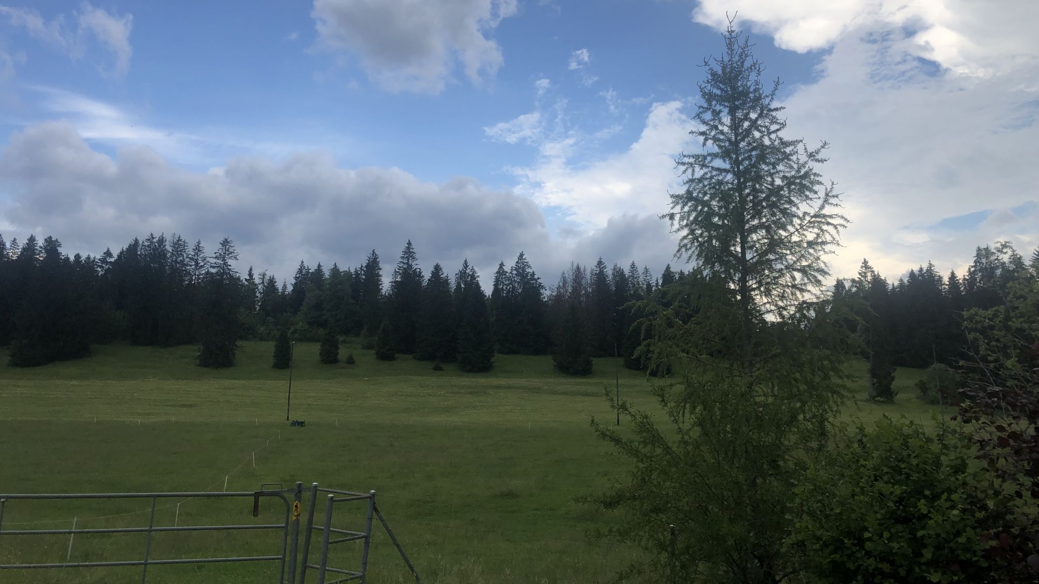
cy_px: 204
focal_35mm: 31
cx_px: 520
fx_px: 854
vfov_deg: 37.5
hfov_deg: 62.6
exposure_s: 1/2000
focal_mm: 4
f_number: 1.8
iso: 20
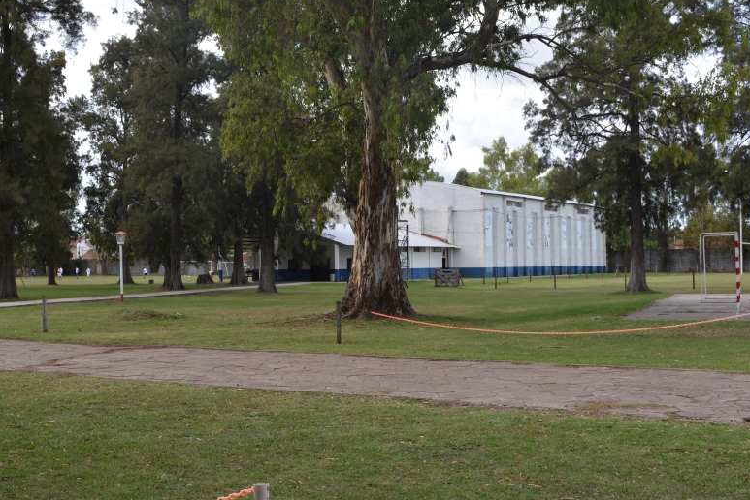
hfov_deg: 39.8
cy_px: 242
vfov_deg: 27.2
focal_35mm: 50
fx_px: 1035
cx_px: 325
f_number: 8
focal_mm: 25
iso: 200
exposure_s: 1/250
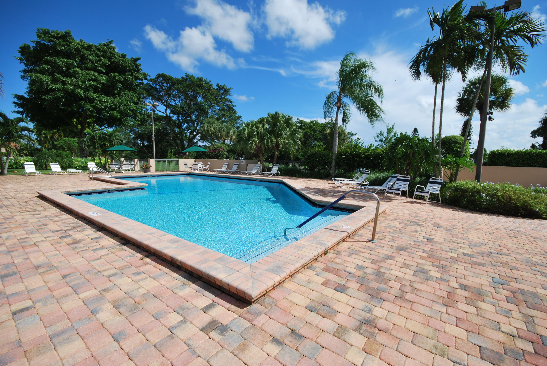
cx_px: 274
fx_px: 228
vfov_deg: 77.5
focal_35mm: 15
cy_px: 183
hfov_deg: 100.3
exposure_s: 1/250
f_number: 8
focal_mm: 10
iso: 100
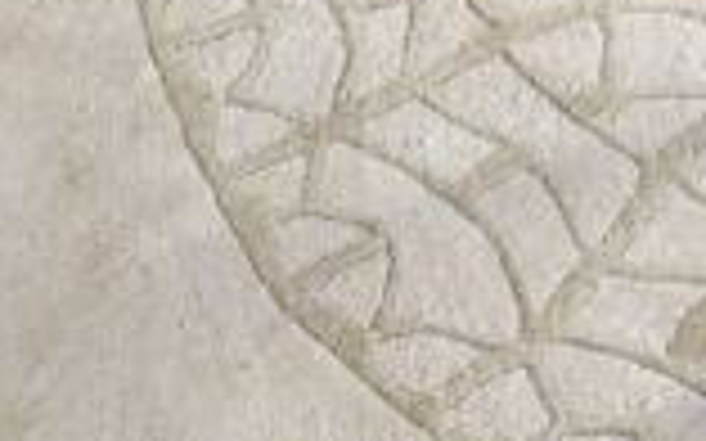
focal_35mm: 97
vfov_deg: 13.2
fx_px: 1866
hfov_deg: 21.4
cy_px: -63
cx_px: 328
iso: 250
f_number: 1.9
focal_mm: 3.94
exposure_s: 1/33
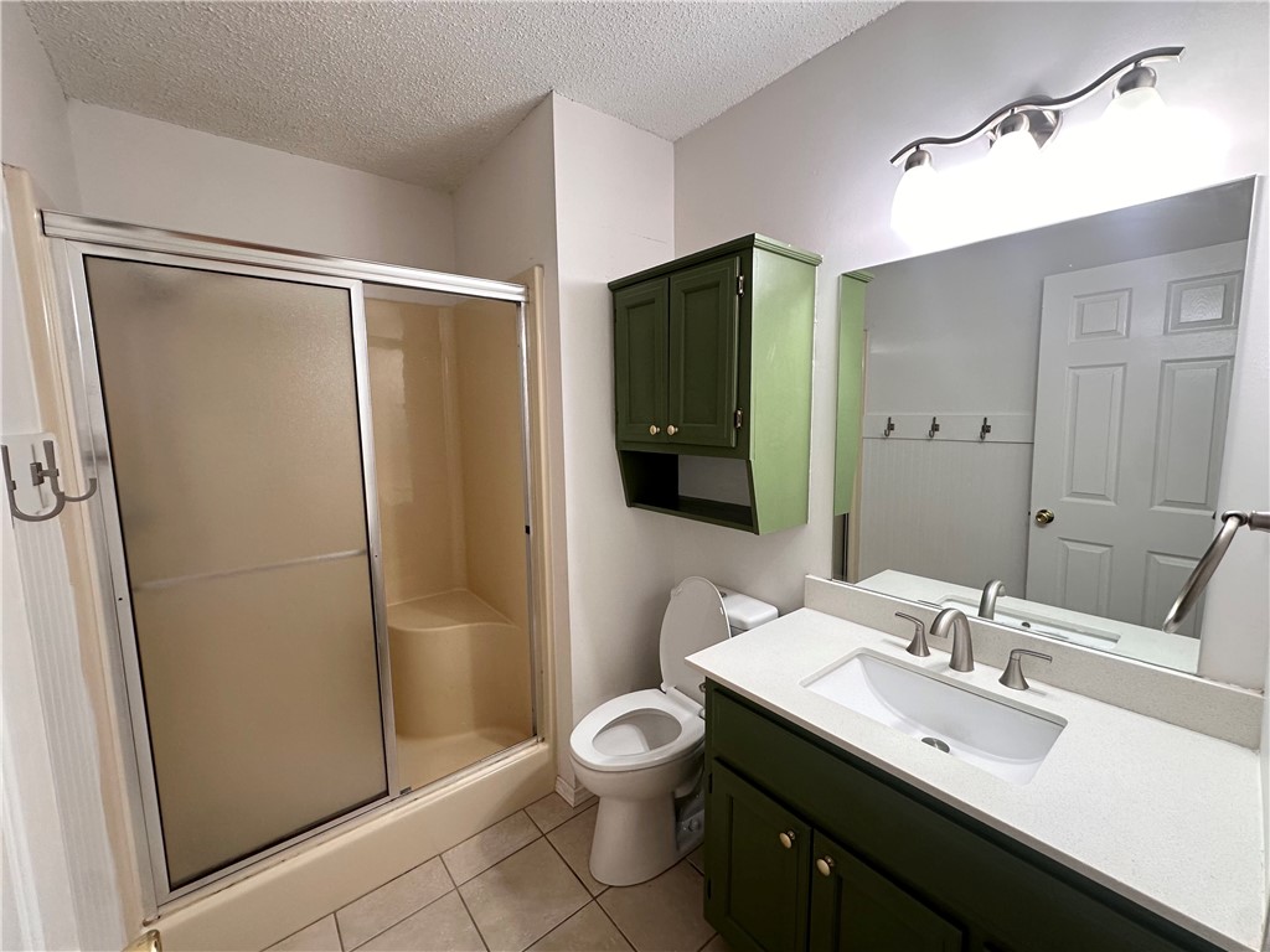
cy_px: 476
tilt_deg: -6.8
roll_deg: +0.9
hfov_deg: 102.1
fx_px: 514
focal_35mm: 14
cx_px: 635
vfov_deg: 85.7
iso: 160
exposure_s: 1/120
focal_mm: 2.22
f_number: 2.2
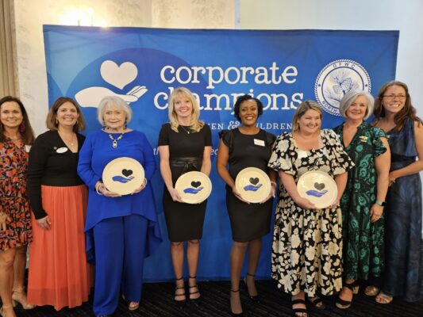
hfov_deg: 73.9
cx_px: 212
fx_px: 281
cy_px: 158
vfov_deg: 58.9
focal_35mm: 23
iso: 500
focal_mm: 5.4
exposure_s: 1/30
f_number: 1.8
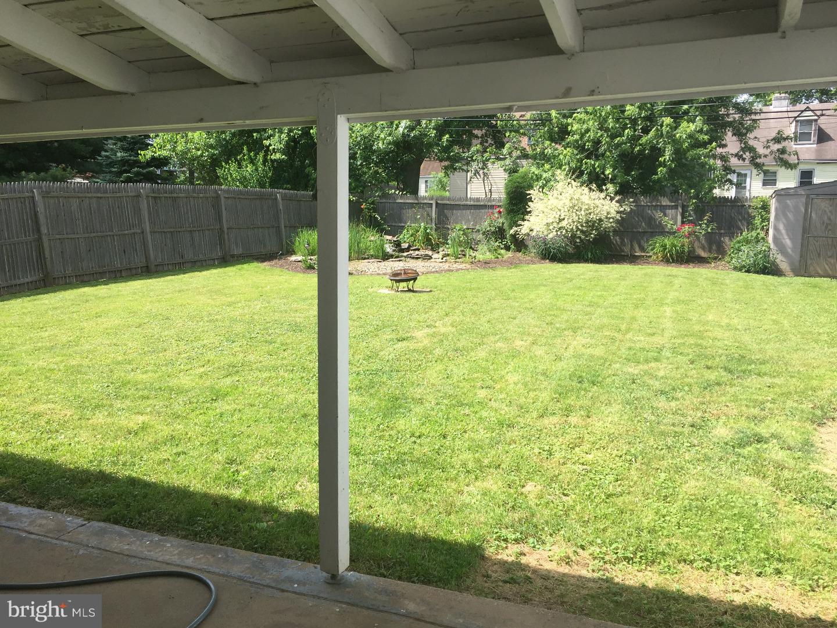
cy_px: 314
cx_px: 418
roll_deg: +0.2
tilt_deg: -6.2
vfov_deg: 48.2
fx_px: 701
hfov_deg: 61.7
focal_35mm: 29
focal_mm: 4.15
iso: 32
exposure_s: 1/760
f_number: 2.2
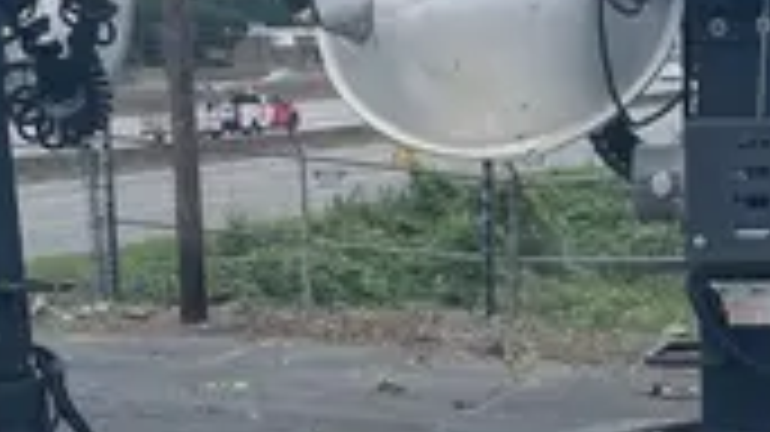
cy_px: 682
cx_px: 698
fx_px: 1857
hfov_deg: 22.8
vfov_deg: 12.5
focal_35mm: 91
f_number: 1.6
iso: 32
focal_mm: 4.2
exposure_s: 1/812
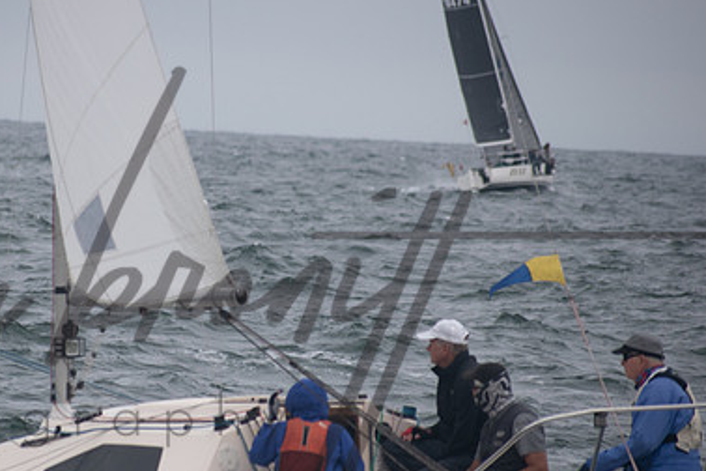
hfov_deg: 4.1
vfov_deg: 2.7
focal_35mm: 506
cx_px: 204
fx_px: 9922
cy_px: 279
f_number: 5.6
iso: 400
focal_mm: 220
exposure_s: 1/500
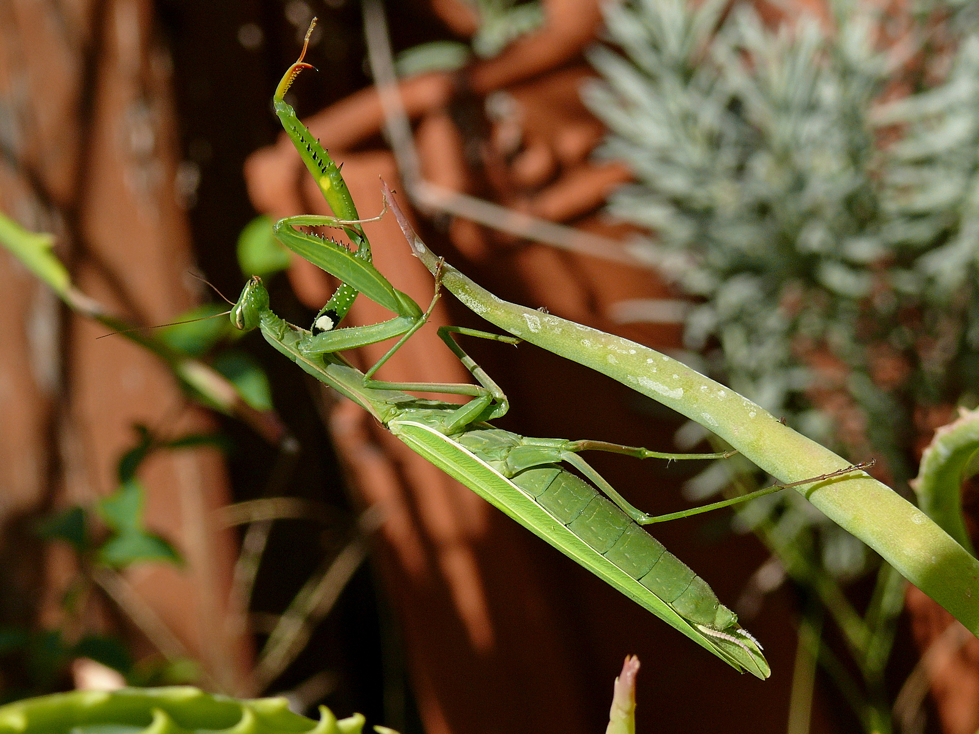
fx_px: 3507
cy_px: 367
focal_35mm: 124
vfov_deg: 12.0
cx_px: 490
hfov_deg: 15.9
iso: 100
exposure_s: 1/320
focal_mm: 26.2
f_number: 5.6
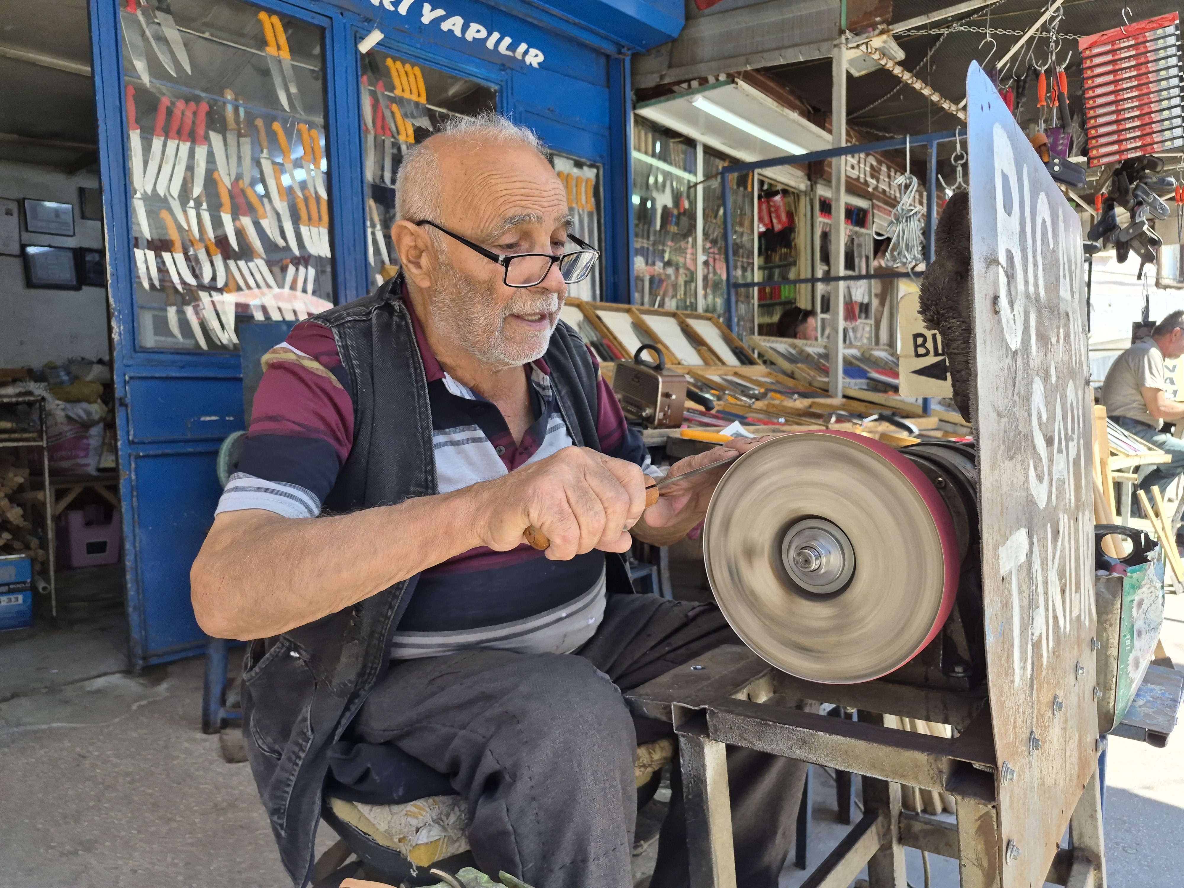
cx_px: 592
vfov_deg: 58.9
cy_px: 444
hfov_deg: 73.9
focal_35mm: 23
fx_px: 787
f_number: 1.8
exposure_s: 1/830
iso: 80
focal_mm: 5.4
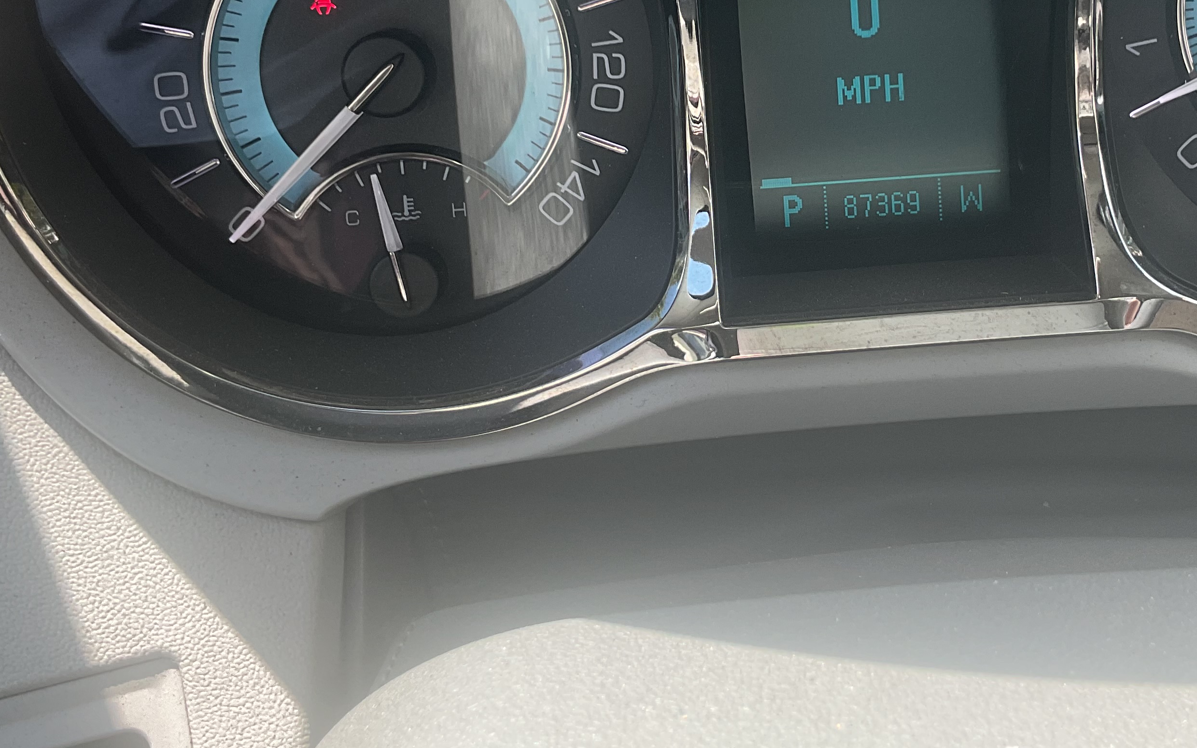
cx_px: 780
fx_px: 1631
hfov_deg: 39.9
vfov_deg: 25.3
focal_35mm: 50
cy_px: 135
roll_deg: +3.2
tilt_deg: -32.3
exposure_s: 1/126
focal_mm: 3
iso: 16
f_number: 1.8
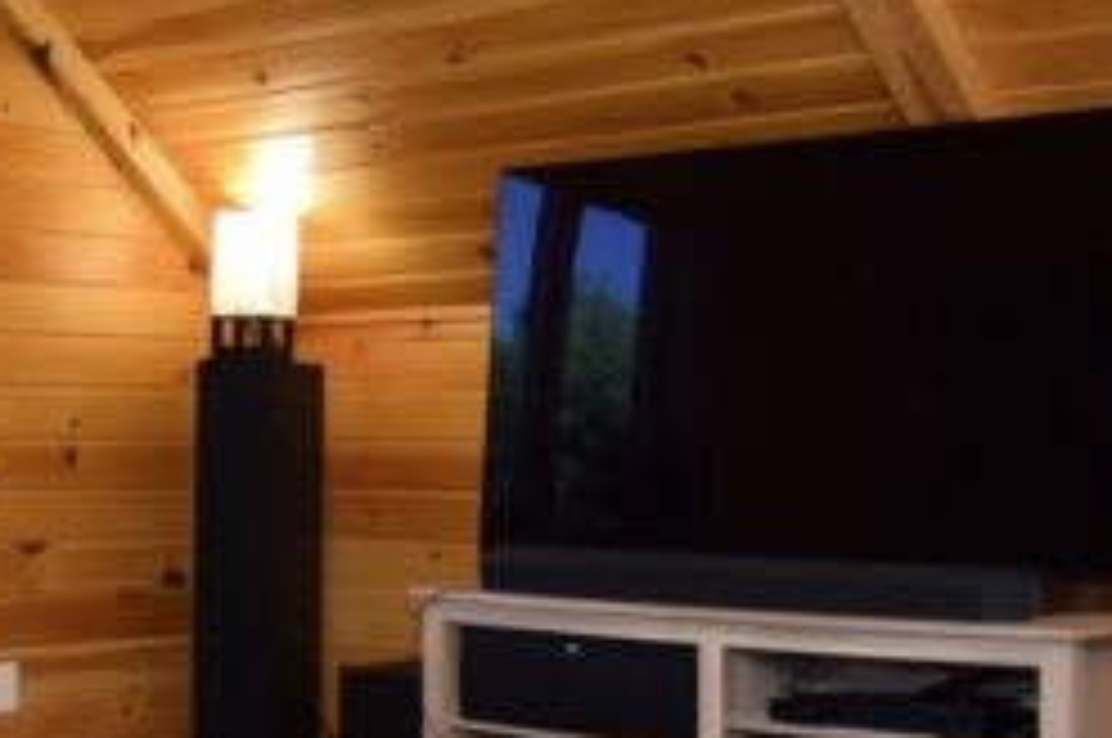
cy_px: 482
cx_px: 189
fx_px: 2252
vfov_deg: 18.6
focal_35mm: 73
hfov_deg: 27.1
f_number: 4.5
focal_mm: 10
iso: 400
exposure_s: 1/60
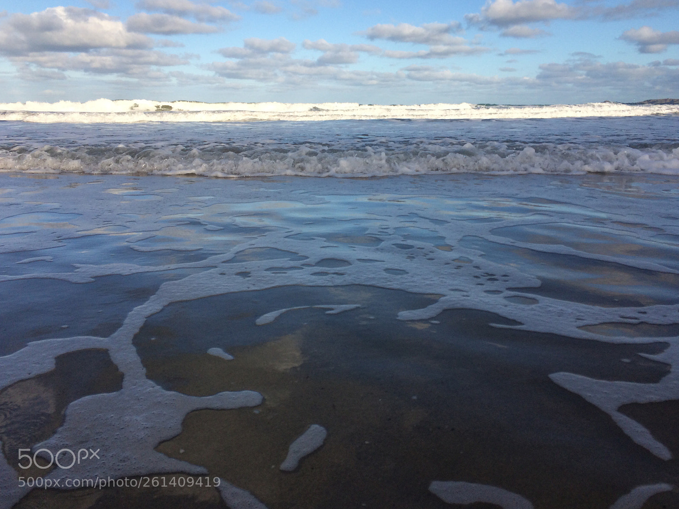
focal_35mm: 30
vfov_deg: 46.8
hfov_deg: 60.0
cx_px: 342
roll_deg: +1.9
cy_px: 253
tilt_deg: -15.6
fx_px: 588
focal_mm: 4.15
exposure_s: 1/1953
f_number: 2.2
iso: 32
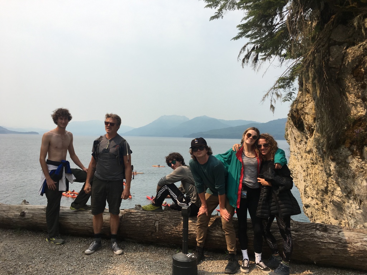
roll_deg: -2.0
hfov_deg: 61.7
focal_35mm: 29
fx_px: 307
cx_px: 184
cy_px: 138
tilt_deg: +1.2
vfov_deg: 48.2
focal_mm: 4.15
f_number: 2.2
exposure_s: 1/1672
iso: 25
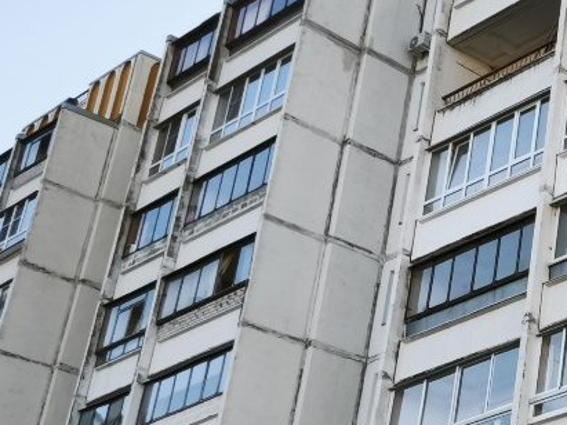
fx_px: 1392
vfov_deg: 17.3
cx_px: 830
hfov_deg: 20.1
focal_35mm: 85
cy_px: 266
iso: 200
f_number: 1.7
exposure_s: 1/1411
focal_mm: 5.35
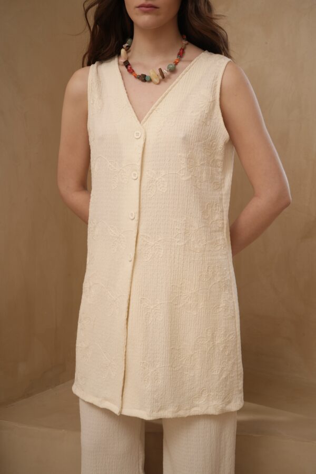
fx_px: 658
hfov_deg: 27.0
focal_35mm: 50
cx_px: 158
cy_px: 237
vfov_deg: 39.6
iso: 640
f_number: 14
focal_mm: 50
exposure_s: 1/125
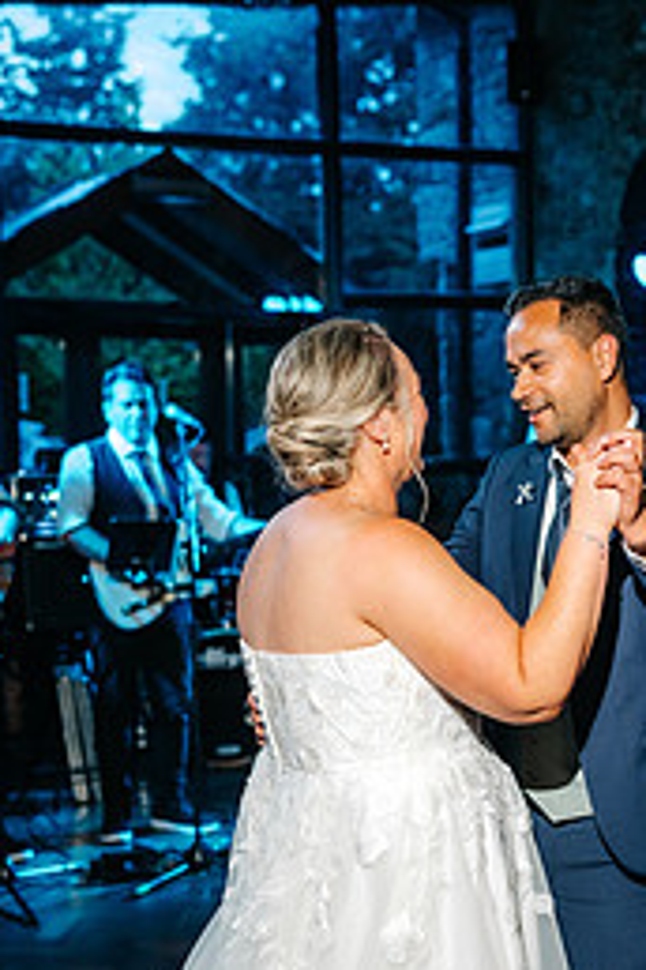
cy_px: 665
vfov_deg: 32.5
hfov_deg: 22.1
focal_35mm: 61
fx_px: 1642
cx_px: 469
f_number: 2.2
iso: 400
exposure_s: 1/200
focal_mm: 35
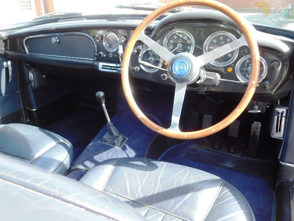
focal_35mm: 30
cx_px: 147
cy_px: 110
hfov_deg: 60.0
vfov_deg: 46.8
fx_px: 255
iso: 125
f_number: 3.2
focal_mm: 5.3
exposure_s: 1/50
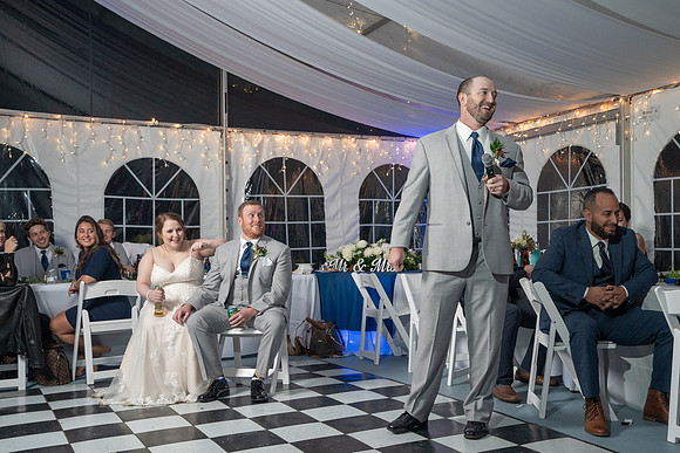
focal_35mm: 39
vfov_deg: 34.0
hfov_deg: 49.2
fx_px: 742
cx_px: 367
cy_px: 247
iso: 2000
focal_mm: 35
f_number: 5.6
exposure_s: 1/250
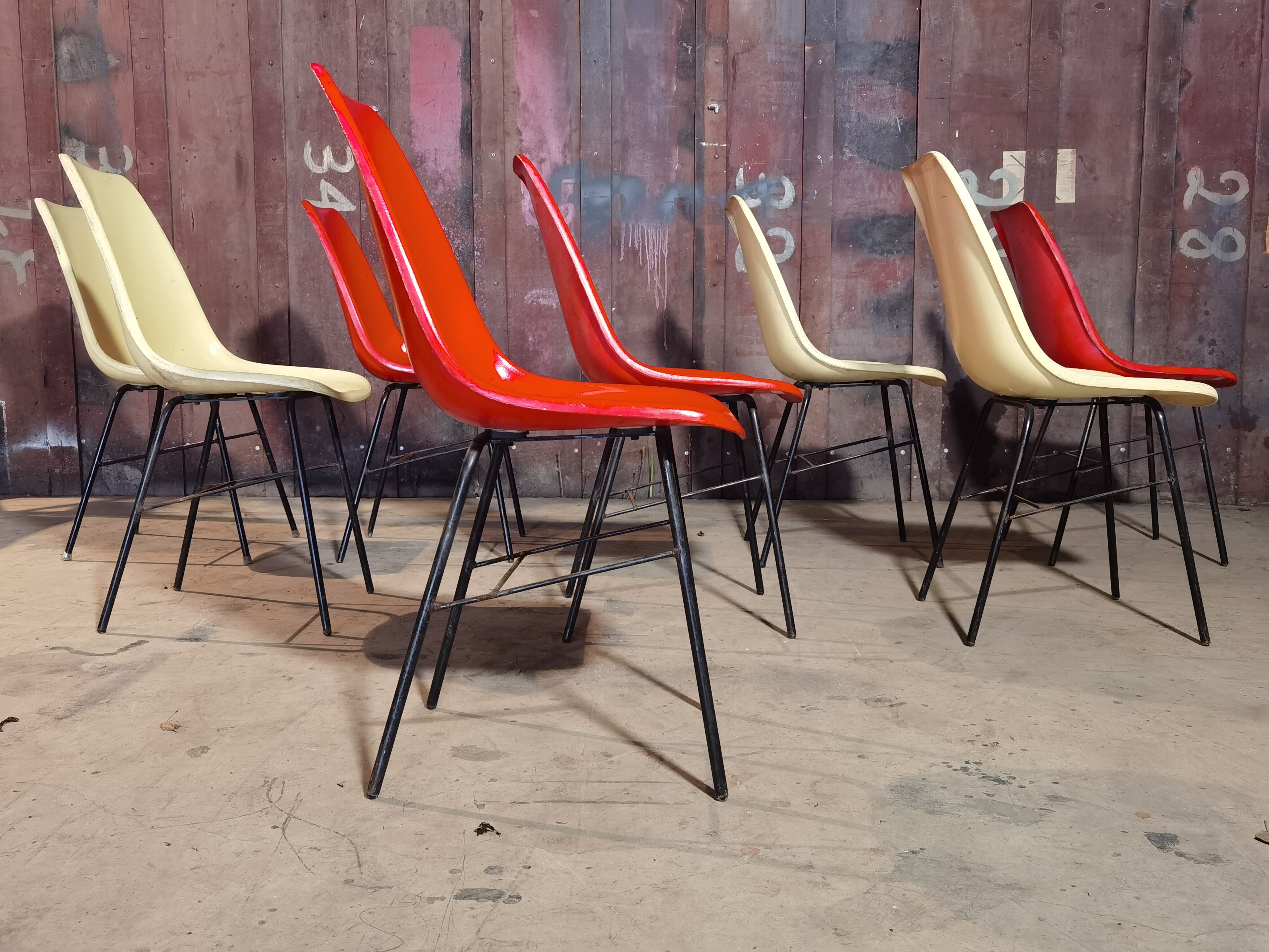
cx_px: 634
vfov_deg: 44.2
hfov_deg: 56.8
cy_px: 476
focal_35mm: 32
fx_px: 1173
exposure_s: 1/33.3
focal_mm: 6.71
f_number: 1.9
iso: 320
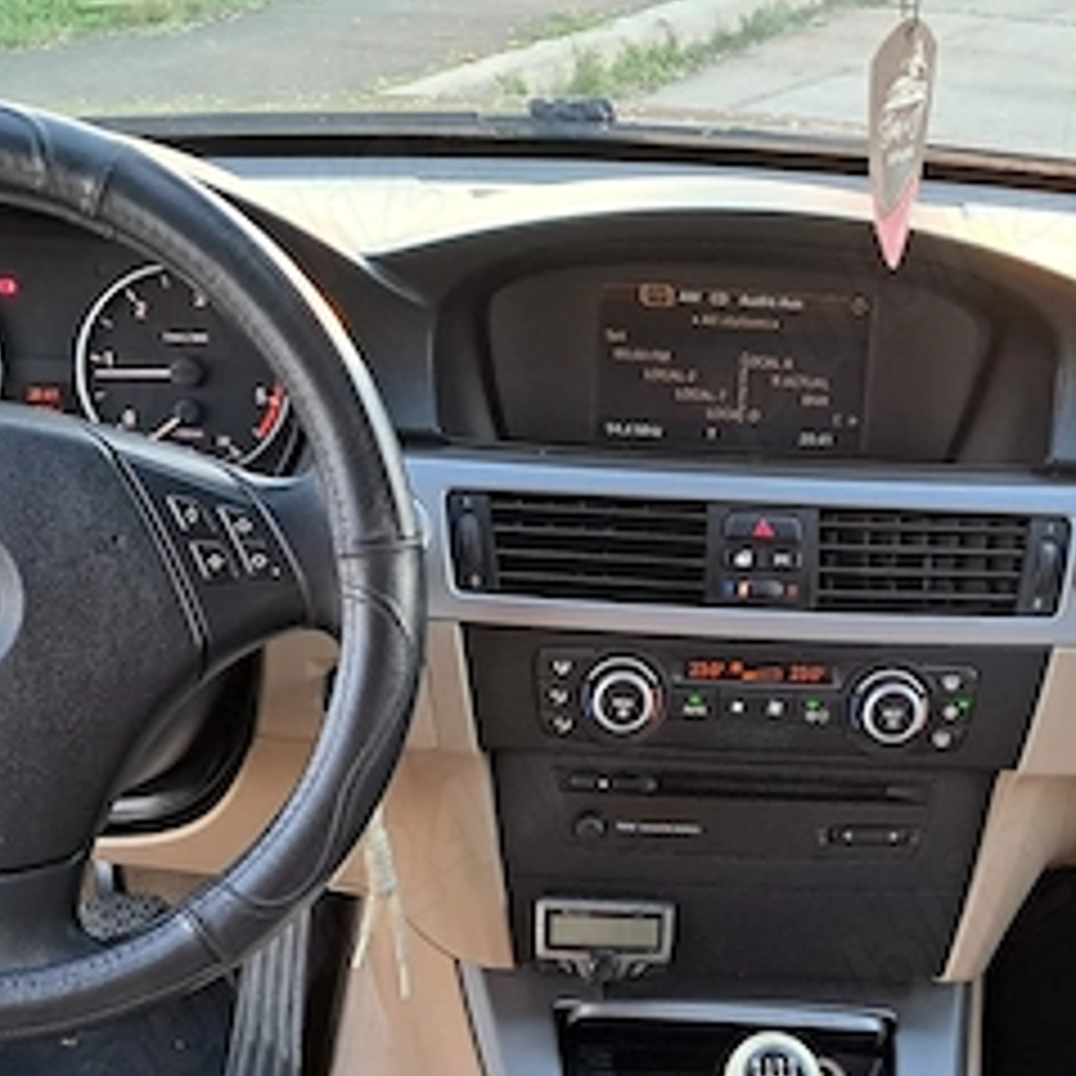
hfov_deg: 28.5
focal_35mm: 60
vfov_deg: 27.6
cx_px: 675
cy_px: 954
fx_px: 2110
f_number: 1.8
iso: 200
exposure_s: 1/50
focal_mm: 4
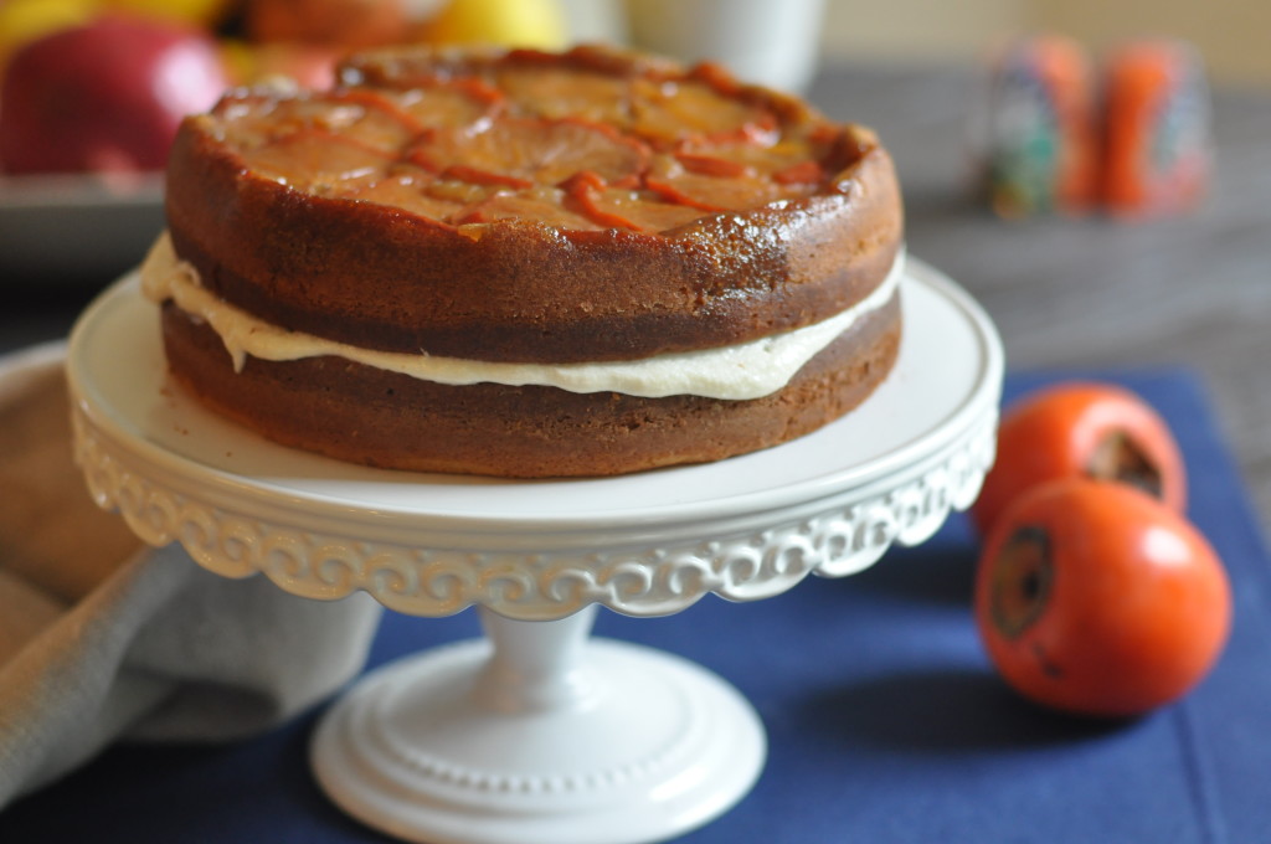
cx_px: 636
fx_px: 2645
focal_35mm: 75
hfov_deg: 27.0
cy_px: 422
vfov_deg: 18.1
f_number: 3.2
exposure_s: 1/40
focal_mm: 50
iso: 800
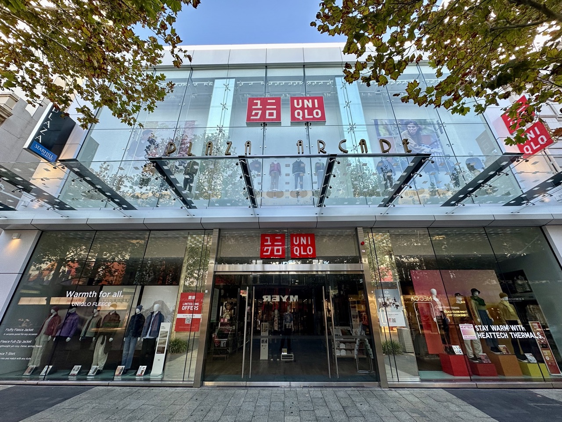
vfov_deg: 85.7
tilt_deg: +24.0
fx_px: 227
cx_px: 281
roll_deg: +0.3
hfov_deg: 102.1
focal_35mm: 14
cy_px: 211
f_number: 2.2
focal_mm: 2.22
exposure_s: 1/99
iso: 50
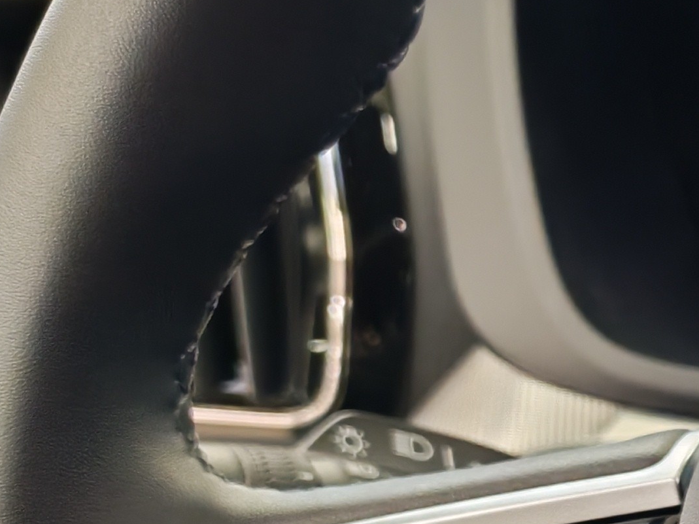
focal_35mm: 115
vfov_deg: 12.4
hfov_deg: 14.8
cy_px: 715
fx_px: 2321
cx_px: 1280
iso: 1250
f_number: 1.9
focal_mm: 6.12
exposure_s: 1/50
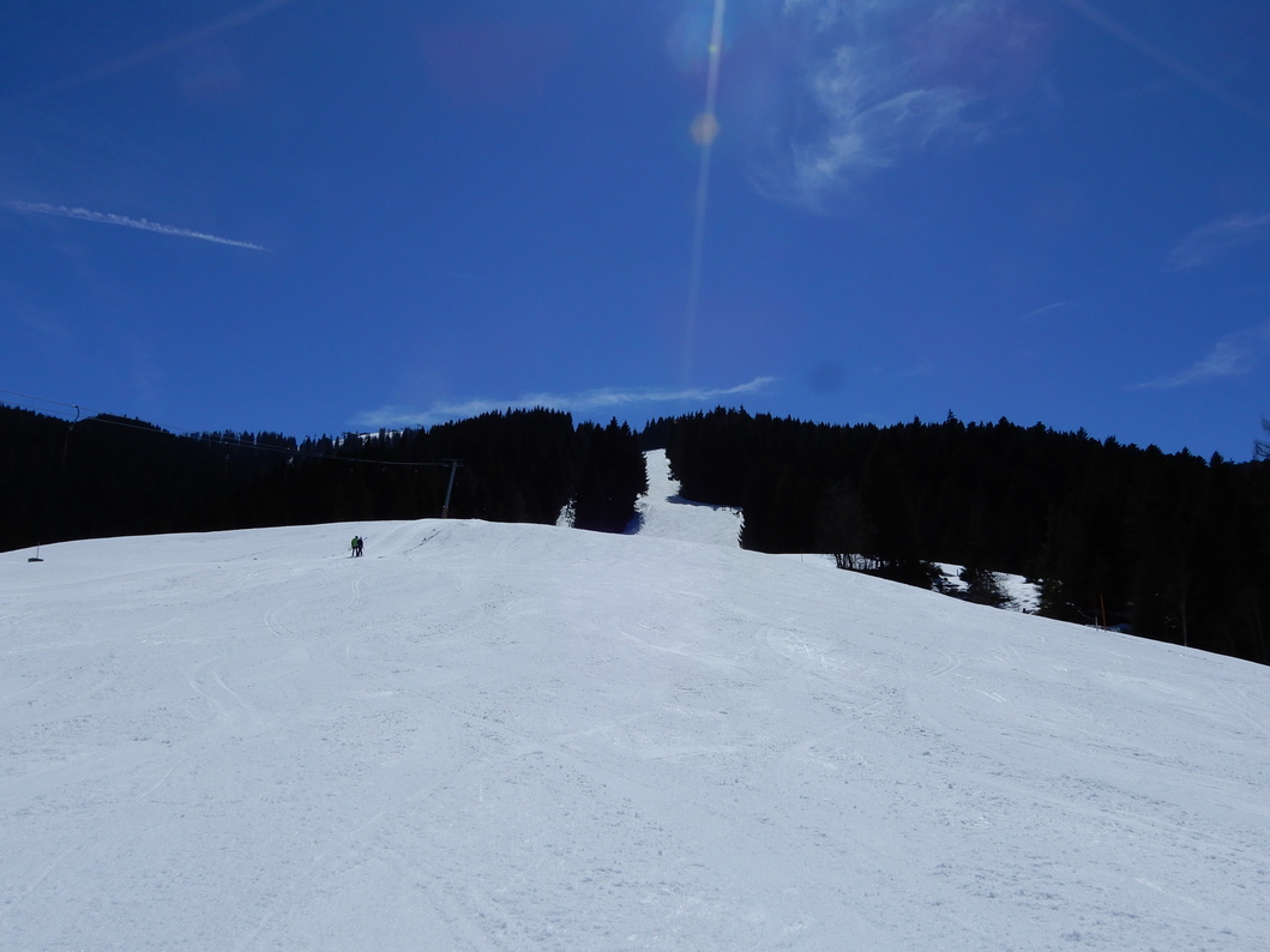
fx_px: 1064
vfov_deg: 48.0
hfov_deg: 61.7
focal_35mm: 29
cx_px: 643
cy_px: 554
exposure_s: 1/1600
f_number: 5.6
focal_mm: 4.3
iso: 80
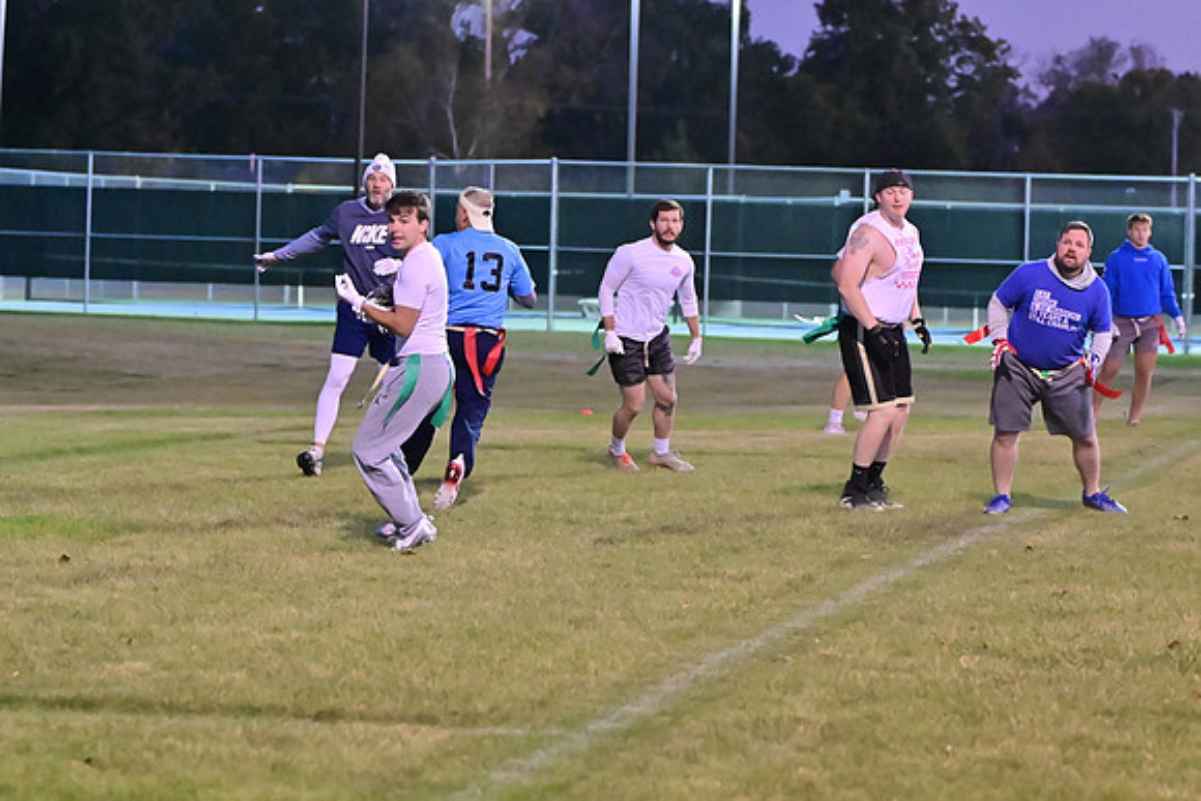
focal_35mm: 150
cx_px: 600
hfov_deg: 13.7
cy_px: 400
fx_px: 5005
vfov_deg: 9.2
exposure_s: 1/400
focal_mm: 100
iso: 6400
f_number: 4
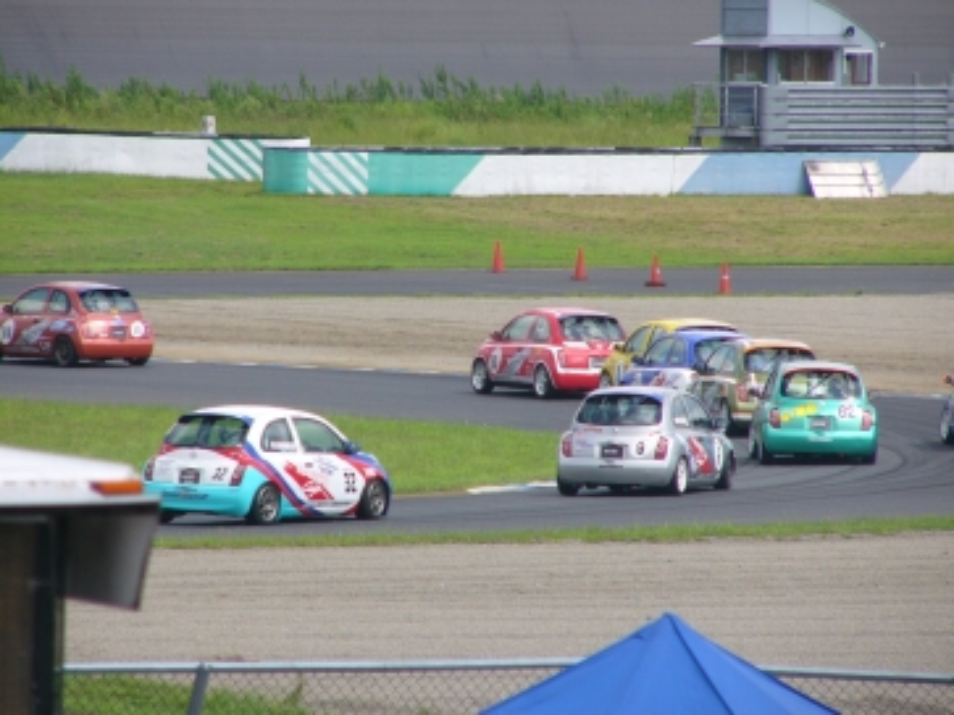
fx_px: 11902
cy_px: 358
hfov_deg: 4.6
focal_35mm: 432
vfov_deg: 3.4
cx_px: 477
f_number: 3.7
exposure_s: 1/500
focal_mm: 72
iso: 50
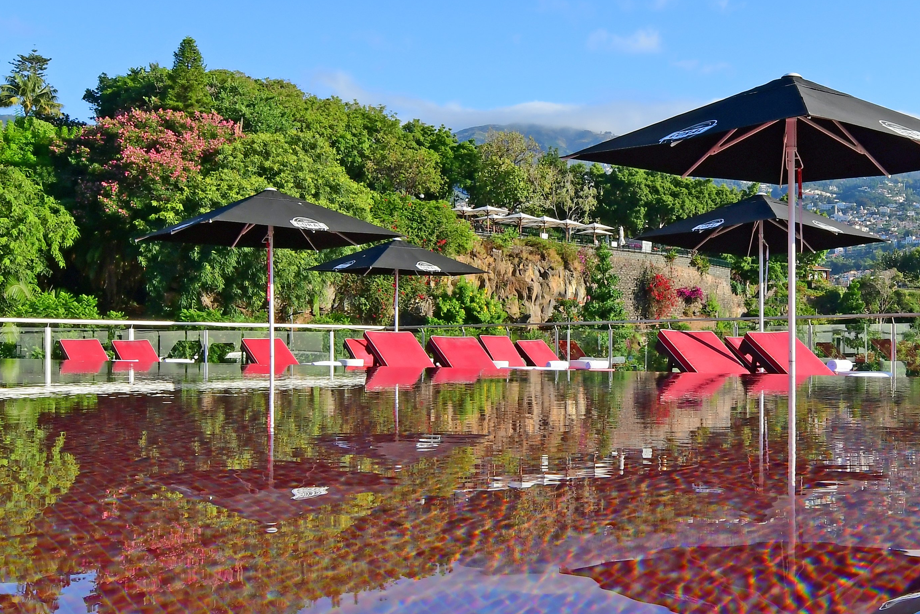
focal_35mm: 42
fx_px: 1073
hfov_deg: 44.7
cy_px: 365
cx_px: 699
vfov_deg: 31.8
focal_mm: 14
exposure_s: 1/200
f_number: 16
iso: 400
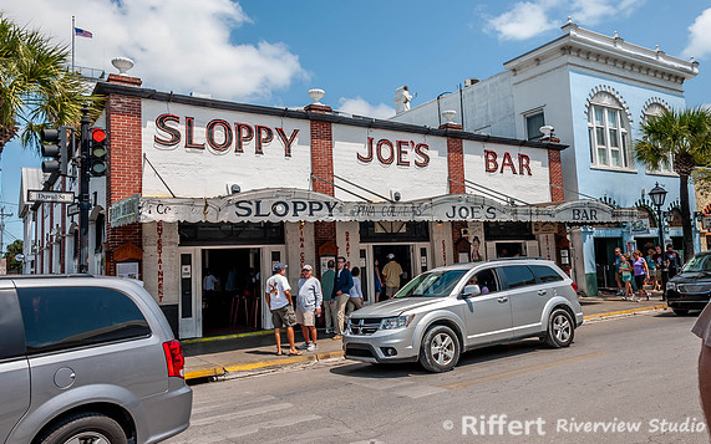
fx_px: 543
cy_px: 206
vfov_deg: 44.5
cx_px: 360
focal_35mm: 28
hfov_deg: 66.5
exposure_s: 1/250
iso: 100
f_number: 8
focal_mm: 18
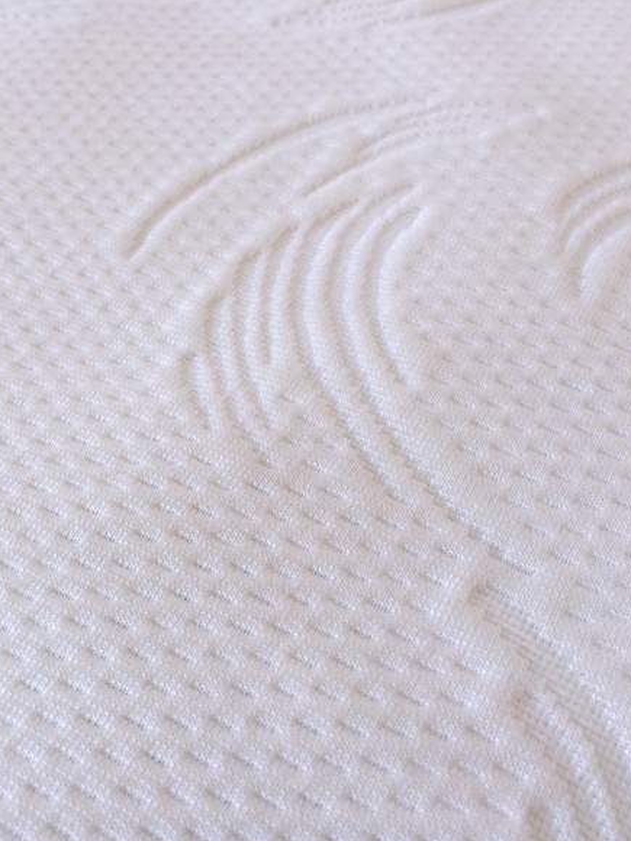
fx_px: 972
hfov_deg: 34.9
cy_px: 432
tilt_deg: -47.2
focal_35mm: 40
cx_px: 128
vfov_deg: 46.8
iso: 32
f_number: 2.2
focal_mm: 4.15
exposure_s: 1/50
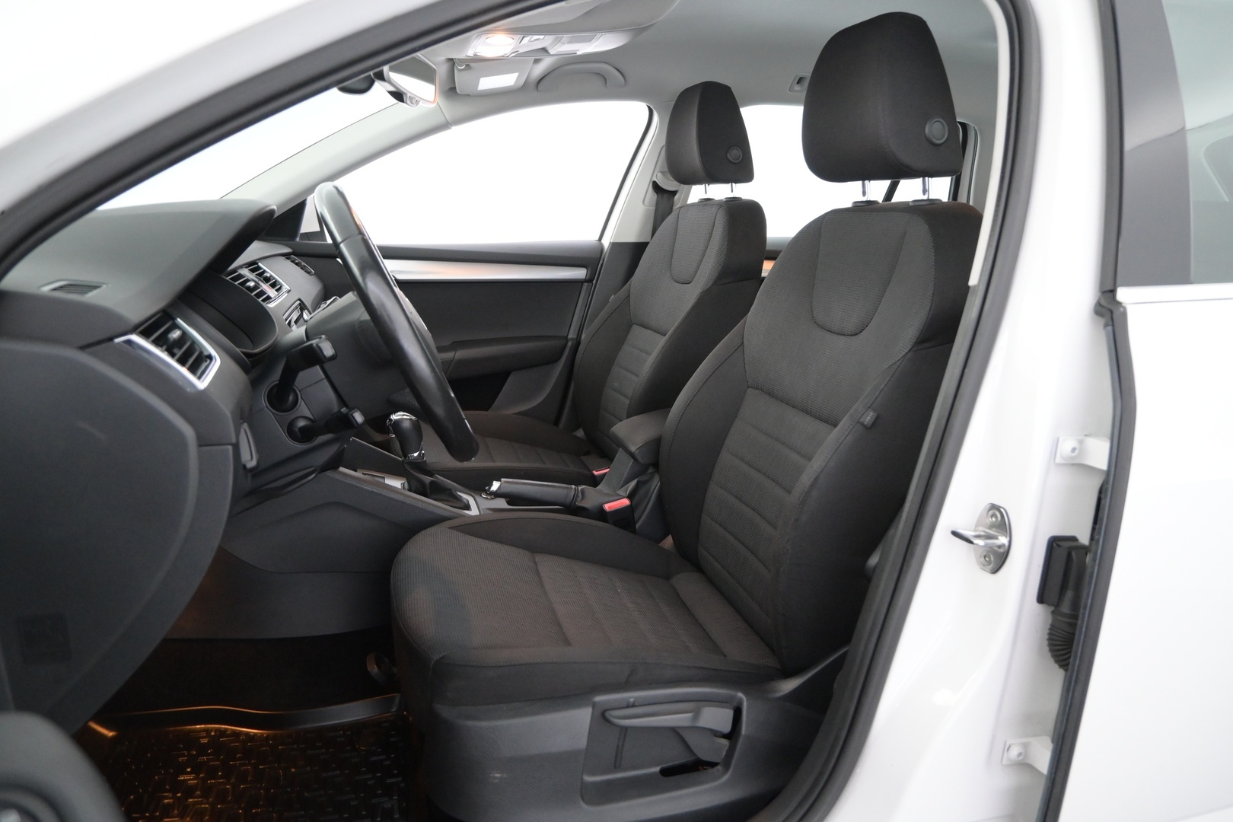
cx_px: 616
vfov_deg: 53.1
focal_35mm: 24
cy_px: 411
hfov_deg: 73.7
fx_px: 822
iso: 2500
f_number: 3.5
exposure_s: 1/40
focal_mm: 16
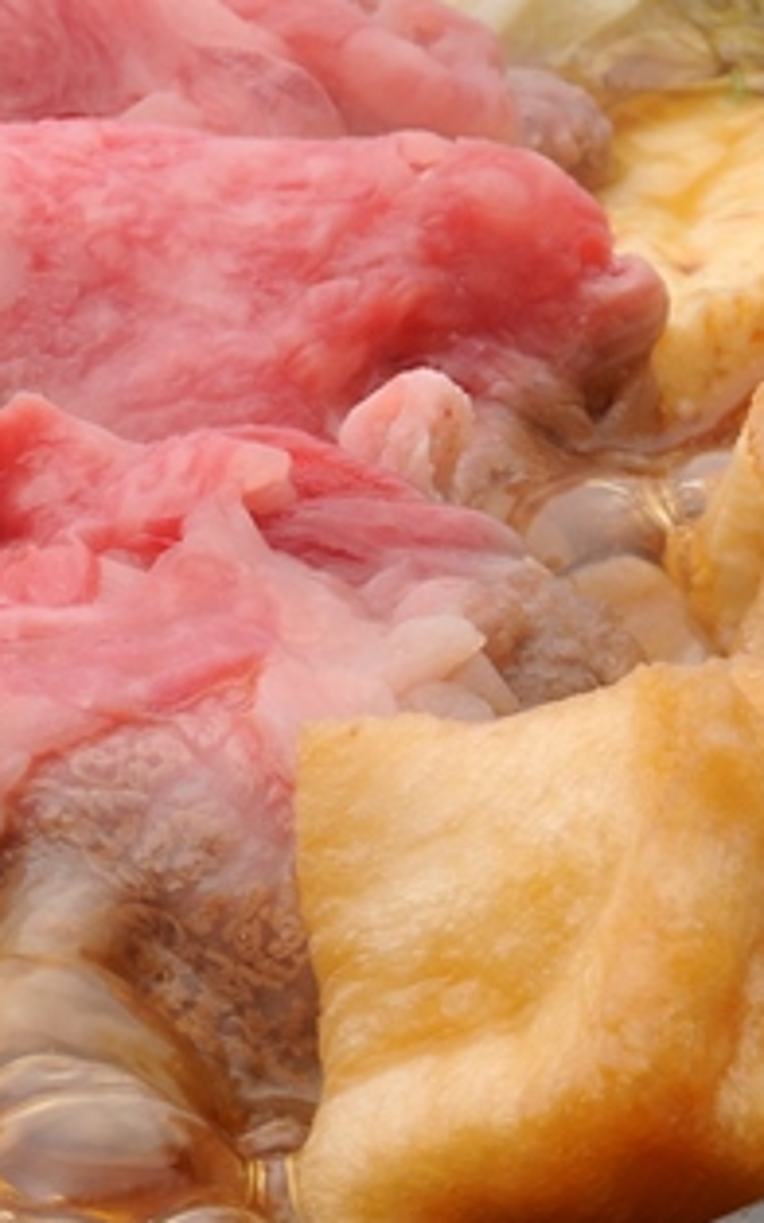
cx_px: -376
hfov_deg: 1.9
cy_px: 487
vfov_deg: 3.1
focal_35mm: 673
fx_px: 22441
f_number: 22
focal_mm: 170
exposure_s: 1/125
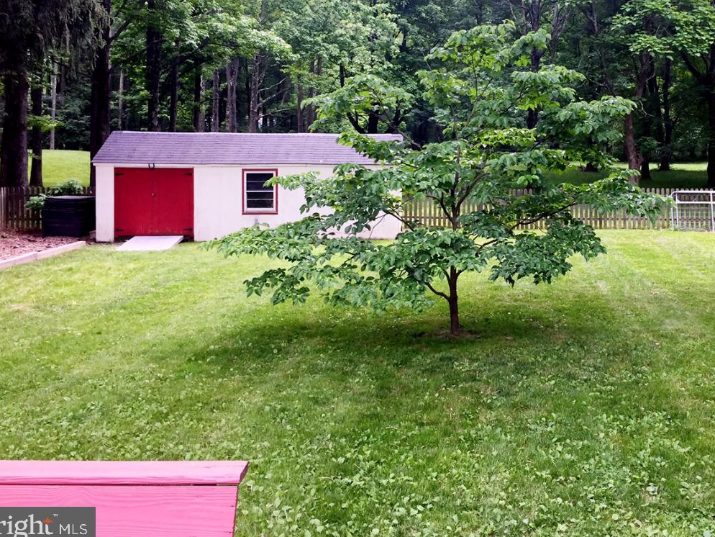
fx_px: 868
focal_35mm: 42
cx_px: 488
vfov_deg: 33.9
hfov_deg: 44.0
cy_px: 159
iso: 32
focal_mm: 4.15
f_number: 2.2
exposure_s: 1/243
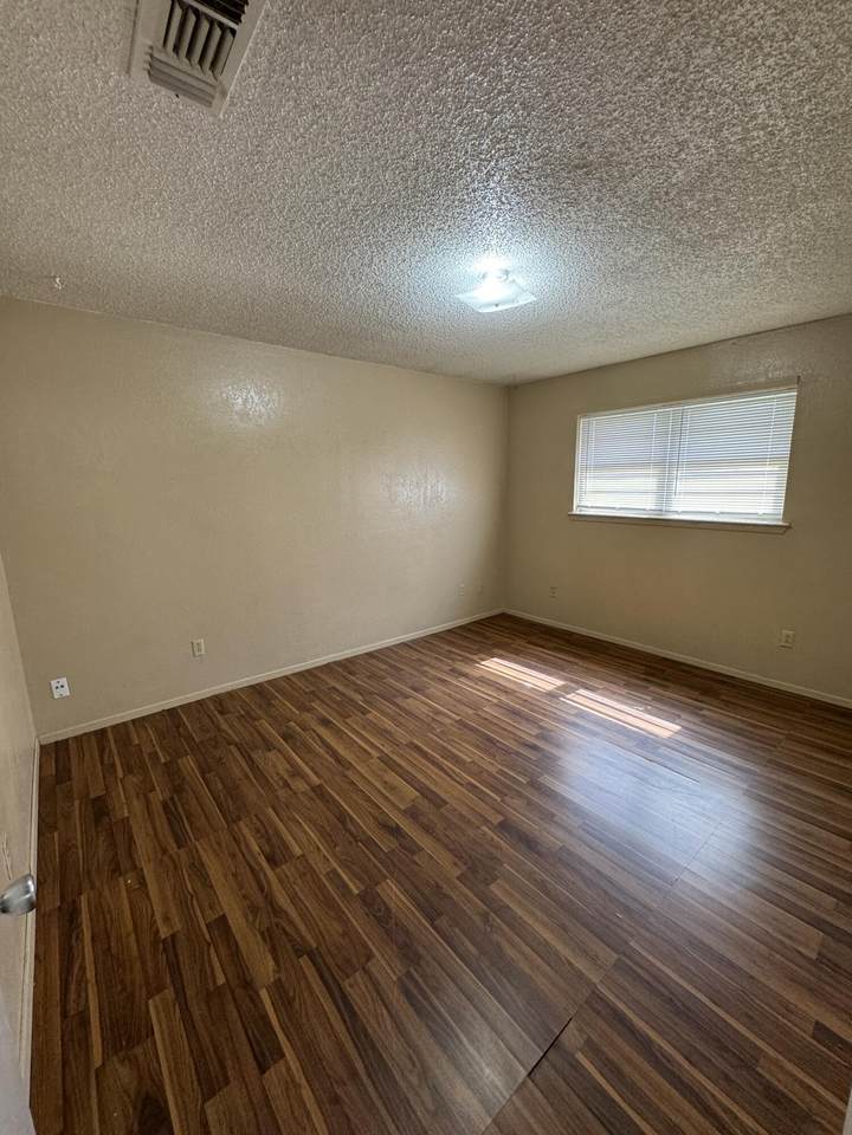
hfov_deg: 85.7
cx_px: 426
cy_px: 568
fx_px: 459
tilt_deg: -10.6
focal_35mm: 14
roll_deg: +1.5
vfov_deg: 102.1
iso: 200
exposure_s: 1/60
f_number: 2.2
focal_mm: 2.22
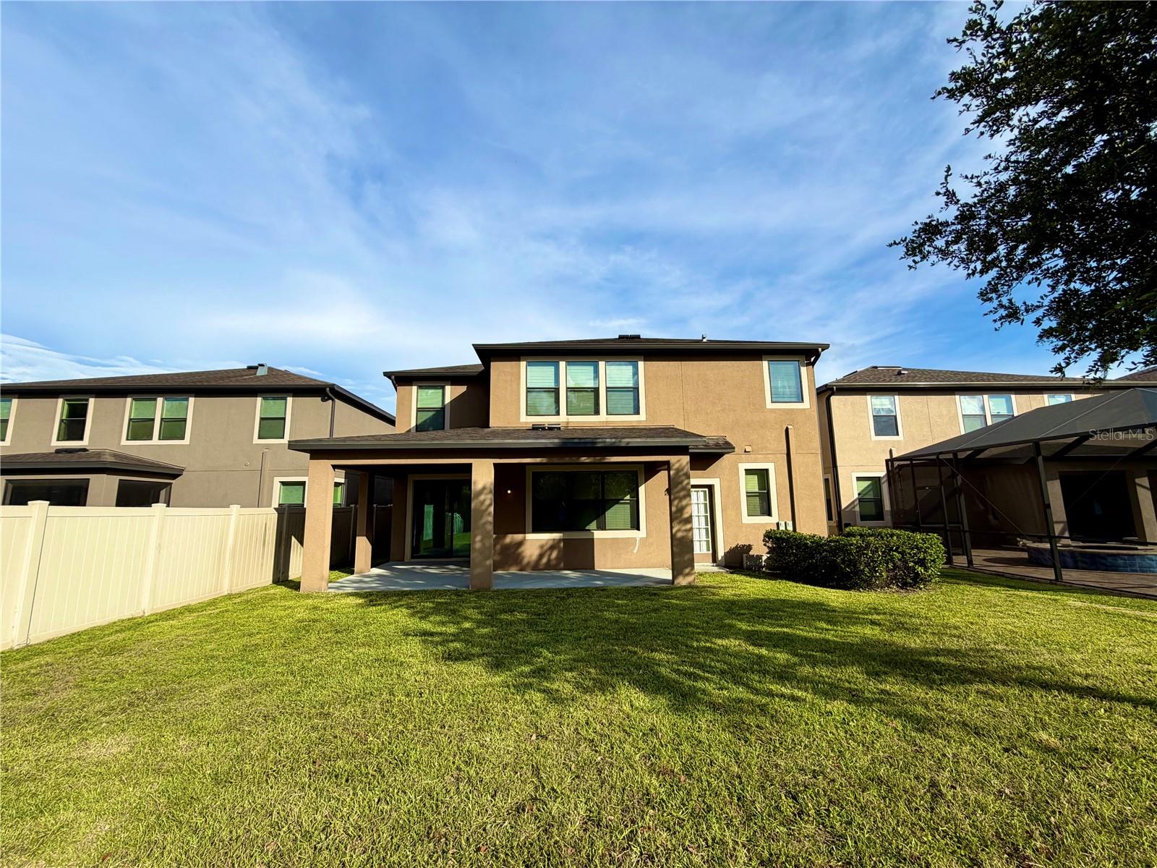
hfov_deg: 102.1
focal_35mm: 14
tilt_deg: +8.9
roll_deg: +0.7
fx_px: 468
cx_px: 578
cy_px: 434
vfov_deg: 85.7
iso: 20
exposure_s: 1/955
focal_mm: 2.22
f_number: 2.2
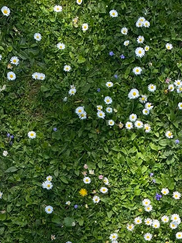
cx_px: 122
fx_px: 589
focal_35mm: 84
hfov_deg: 17.5
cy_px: 378
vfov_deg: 19.8
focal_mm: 4.25
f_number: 1.8
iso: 32
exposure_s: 1/810
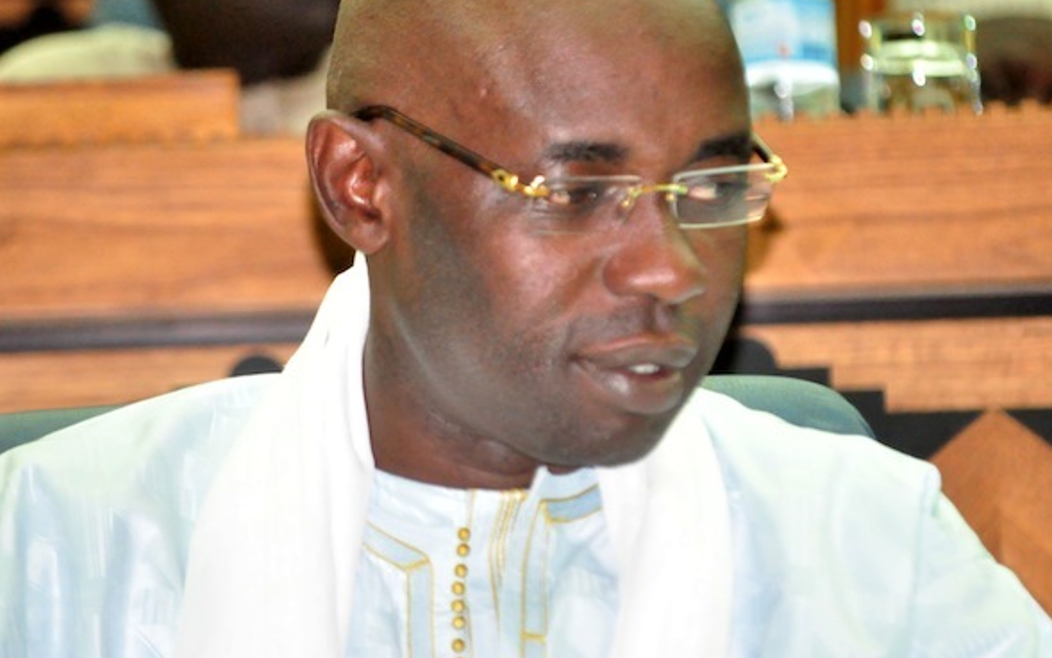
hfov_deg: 7.0
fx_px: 8589
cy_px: 249
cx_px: 554
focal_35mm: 300
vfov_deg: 4.4
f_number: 5.6
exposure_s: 1/60
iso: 3200
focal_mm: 165
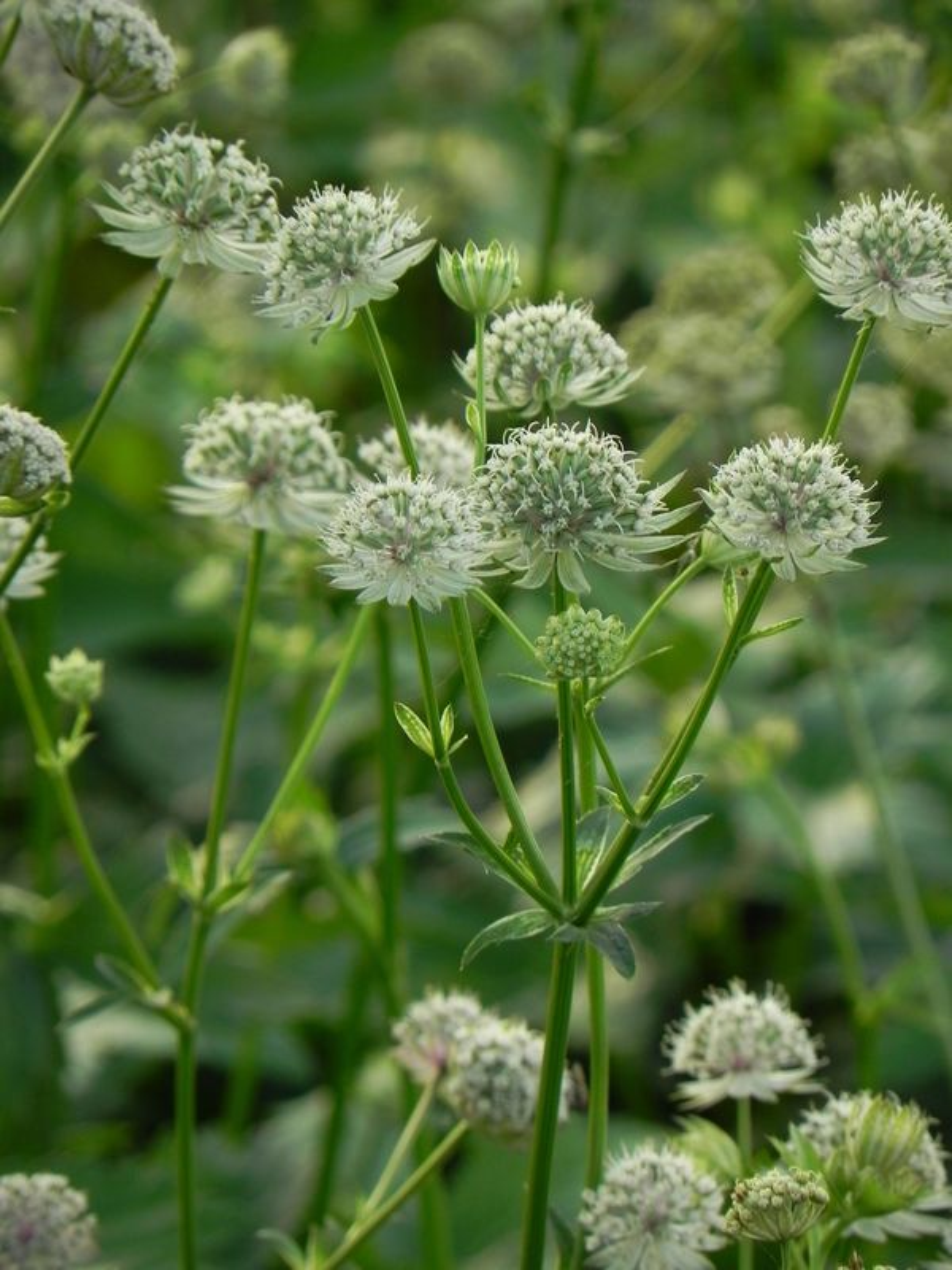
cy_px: 635
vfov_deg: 3.6
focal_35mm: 550
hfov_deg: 2.7
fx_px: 20168
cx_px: 476
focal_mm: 97.8
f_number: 5
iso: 160
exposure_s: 1/50
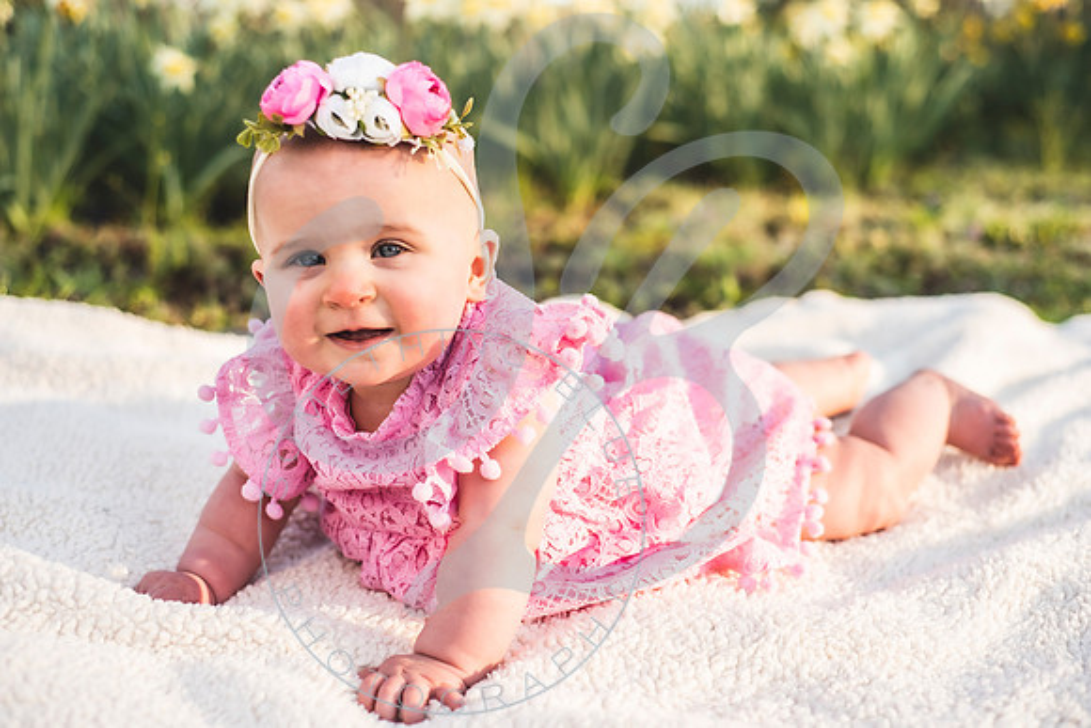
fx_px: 1516
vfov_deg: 27.0
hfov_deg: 39.6
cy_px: 364
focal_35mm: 50
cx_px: 546
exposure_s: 1/320
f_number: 2.8
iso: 100
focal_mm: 50
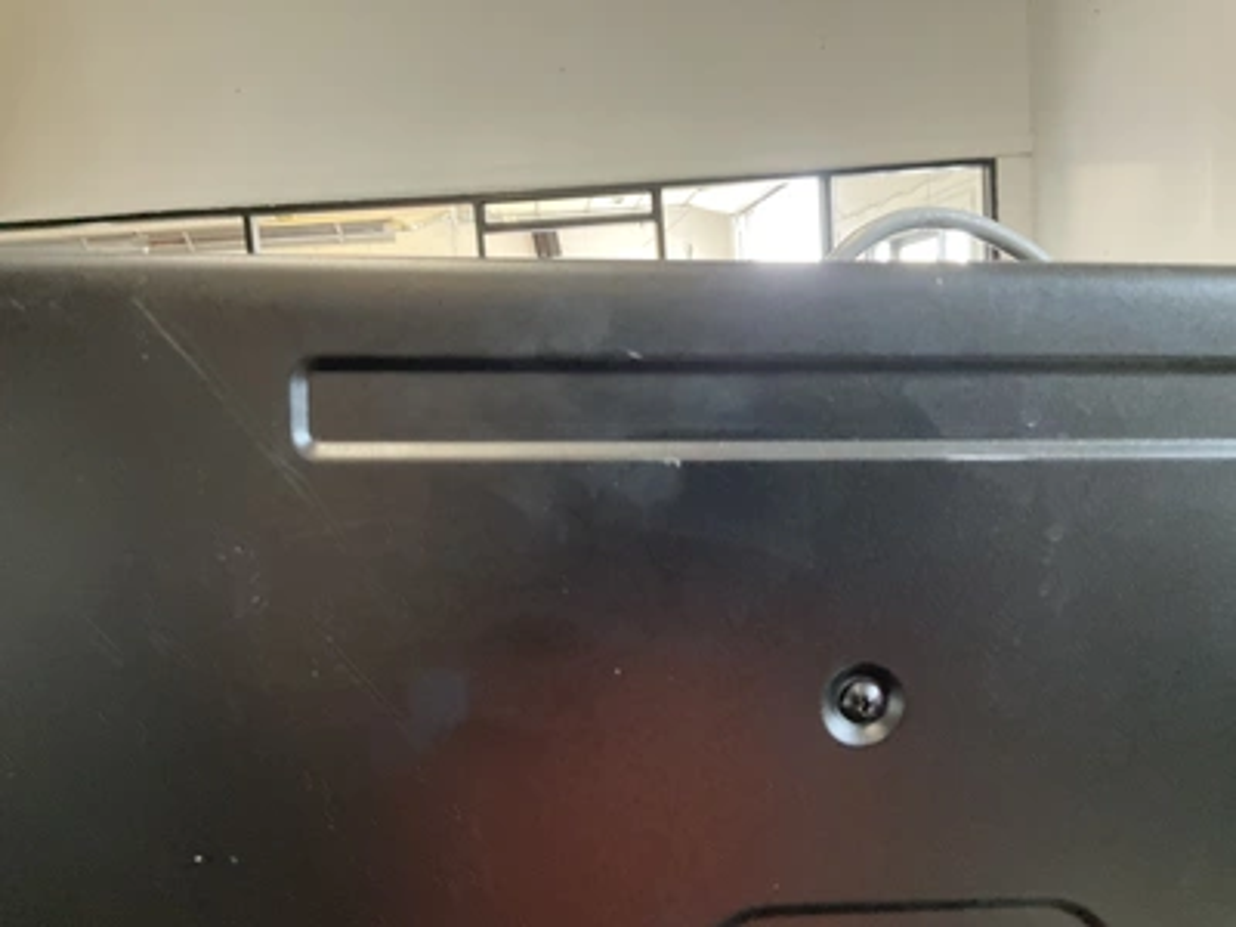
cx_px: 618
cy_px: 464
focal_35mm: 29
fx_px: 1035
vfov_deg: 48.2
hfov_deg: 61.7
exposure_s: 1/60
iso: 250
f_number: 1.8
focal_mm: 3
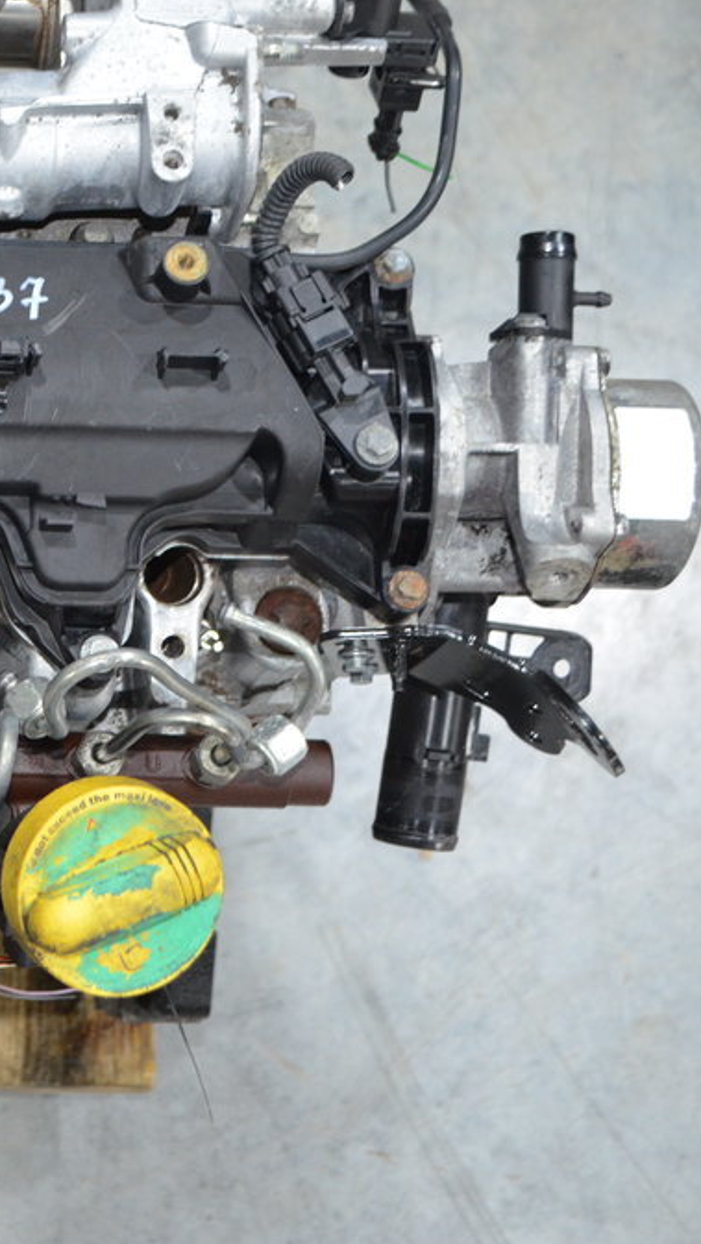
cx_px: -218
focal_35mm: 62
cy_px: 621
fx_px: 2047
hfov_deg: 18.1
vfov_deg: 33.8
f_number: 4.2
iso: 1600
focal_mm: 26
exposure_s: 1/60
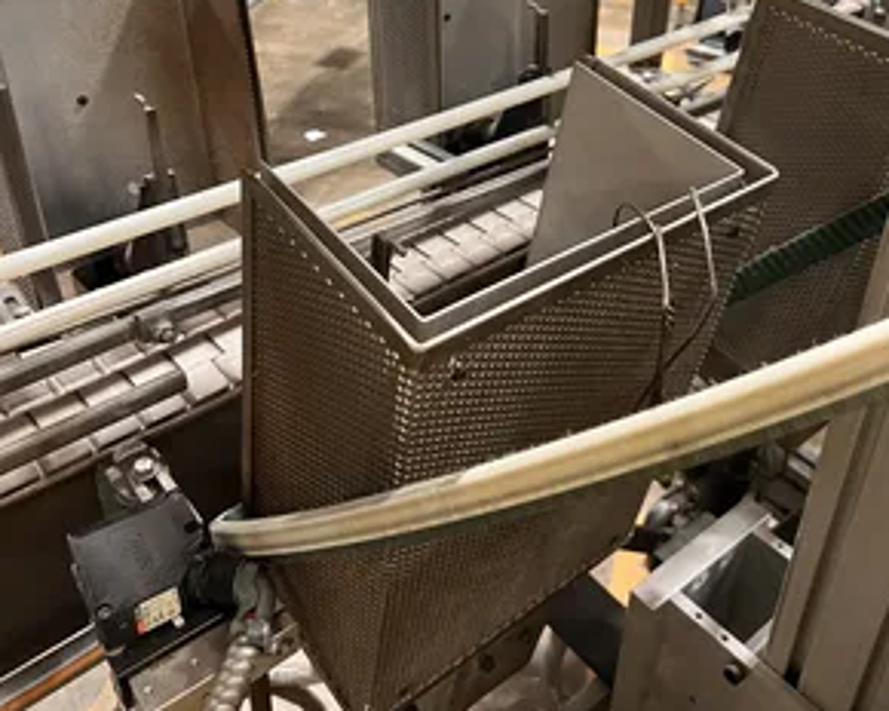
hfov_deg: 51.5
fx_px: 921
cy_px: 178
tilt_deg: -27.9
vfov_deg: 41.0
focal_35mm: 35
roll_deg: -2.3
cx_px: 435
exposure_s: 1/60
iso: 400
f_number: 1.5
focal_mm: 5.7
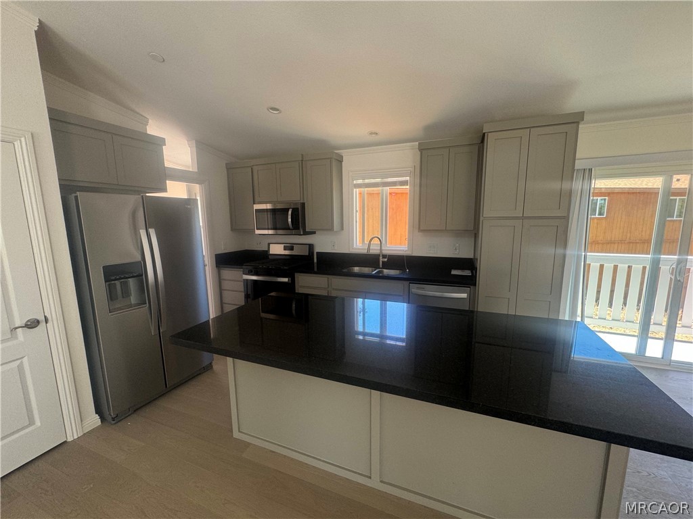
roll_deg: +1.0
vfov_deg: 85.7
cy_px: 260
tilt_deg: -9.0
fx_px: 280
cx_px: 346
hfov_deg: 102.1
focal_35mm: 14
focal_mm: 2.22
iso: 100
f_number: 2.2
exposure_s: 1/99
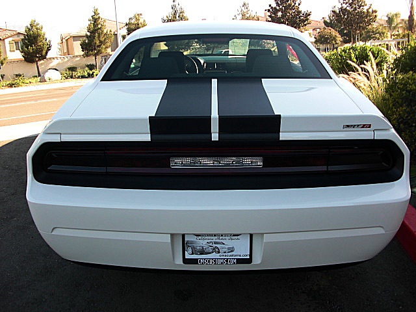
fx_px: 433
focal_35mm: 36
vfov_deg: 39.7
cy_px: 156
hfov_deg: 51.4
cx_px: 208
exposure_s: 1/200
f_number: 2.8
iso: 50
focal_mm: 6.3
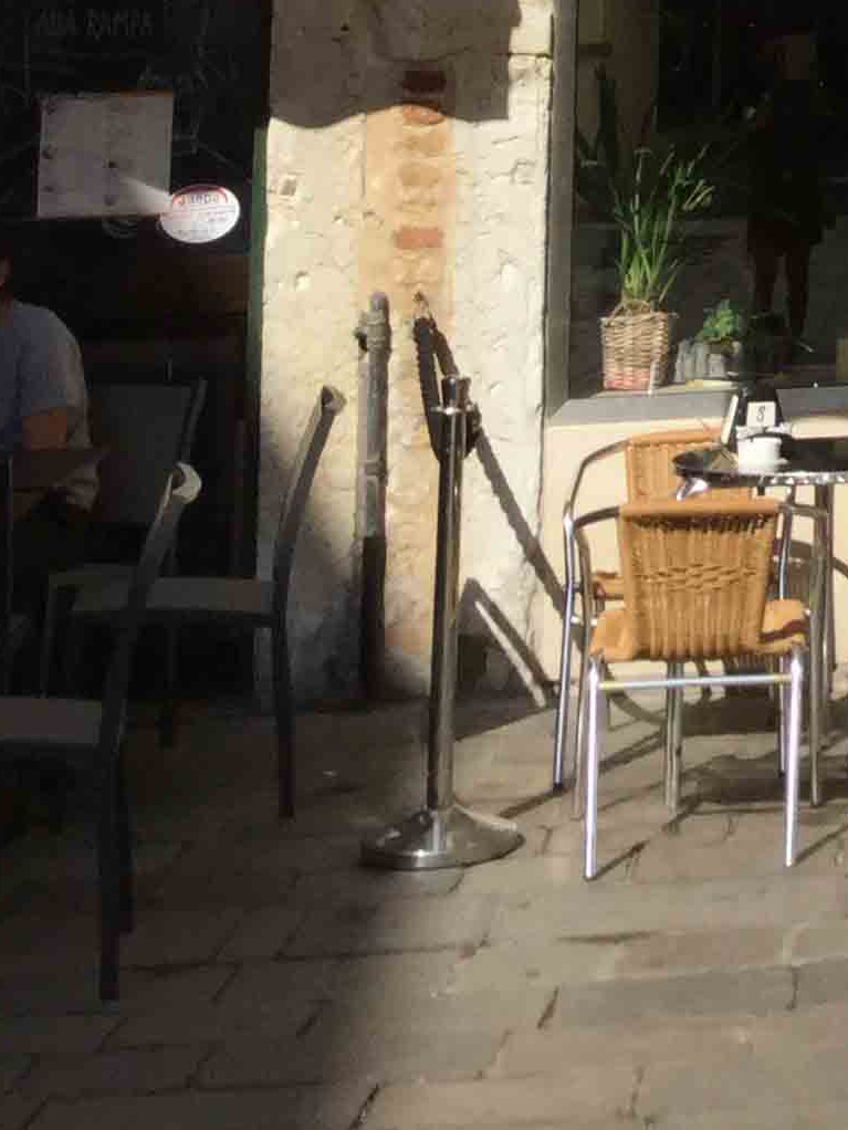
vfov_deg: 17.8
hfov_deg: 13.8
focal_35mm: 99
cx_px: 1349
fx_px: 3232
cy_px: -540
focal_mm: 3.3
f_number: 2.4
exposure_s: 1/1988
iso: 25
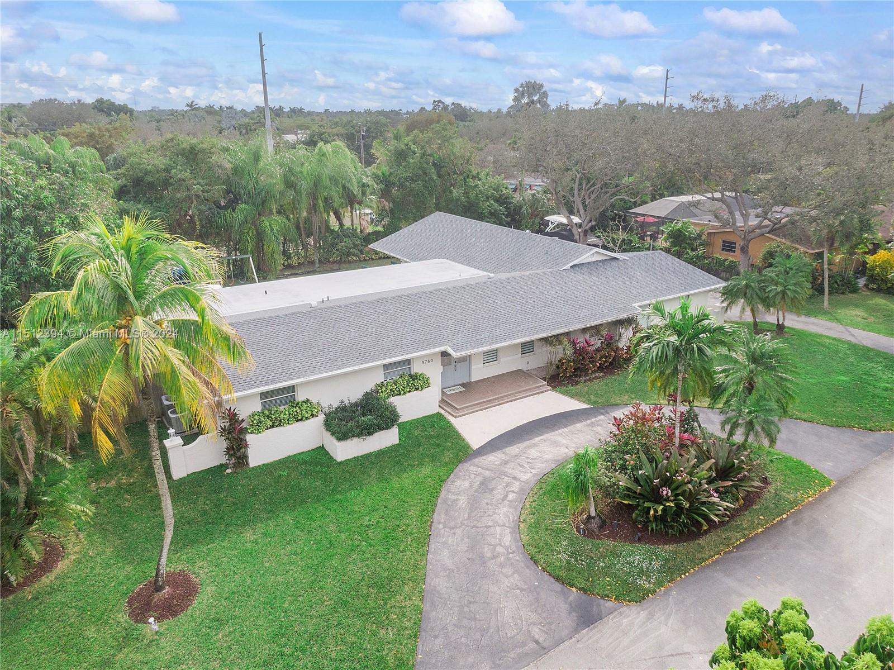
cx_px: 447
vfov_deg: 56.8
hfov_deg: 71.6
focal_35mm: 24
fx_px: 620
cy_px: 335
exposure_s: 1/640
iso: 100
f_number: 2.8
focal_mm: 4.39
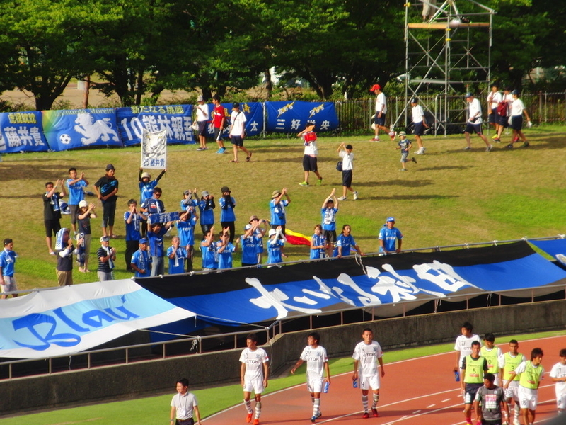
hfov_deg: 8.2
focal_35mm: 240
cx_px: 283
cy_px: 212
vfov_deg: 6.2
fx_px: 3924
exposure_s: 1/320
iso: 100
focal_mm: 43
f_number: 5.7
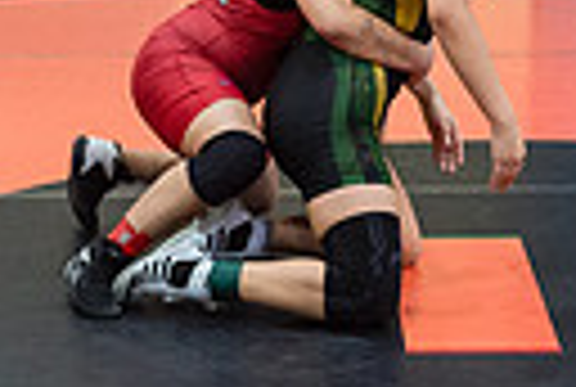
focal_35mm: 171
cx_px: 364
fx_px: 2742
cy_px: 92
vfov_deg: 8.1
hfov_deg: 12.0
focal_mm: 35
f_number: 3.5
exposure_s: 1/400
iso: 4000
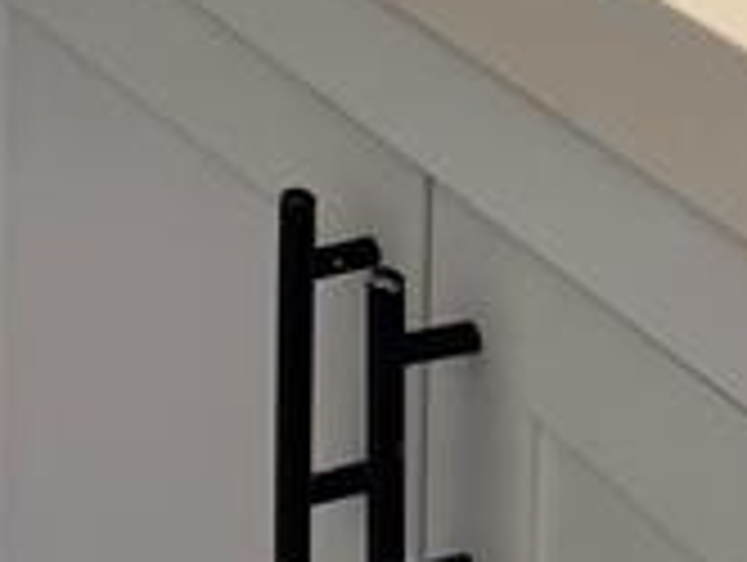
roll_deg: +0.7
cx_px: -554
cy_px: -1034
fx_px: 3328
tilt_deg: -7.8
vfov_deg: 8.4
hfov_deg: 11.9
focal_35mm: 154
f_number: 1.6
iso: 80
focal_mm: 5.1
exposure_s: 1/120
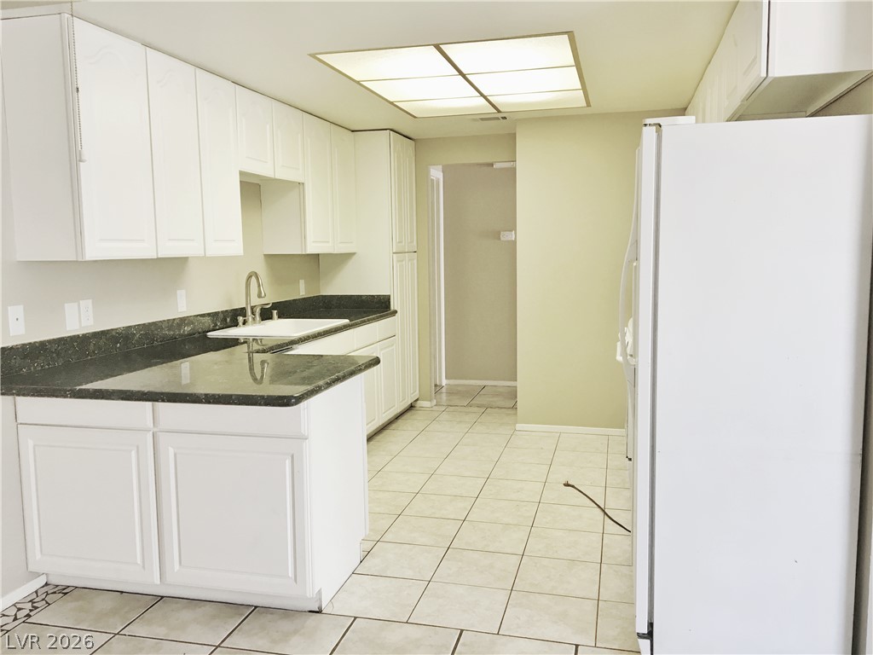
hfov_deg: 61.7
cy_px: 328
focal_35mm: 29
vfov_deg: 48.2
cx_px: 436
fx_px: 731
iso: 32
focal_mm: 4.15
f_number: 2.2
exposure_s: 1/30
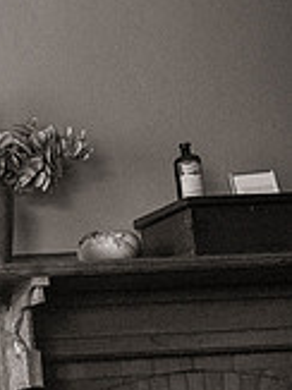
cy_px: 373
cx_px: -397
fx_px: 923
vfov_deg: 23.1
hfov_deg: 13.5
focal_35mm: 82
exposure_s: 1/250
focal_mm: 24
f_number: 4.5
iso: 5000
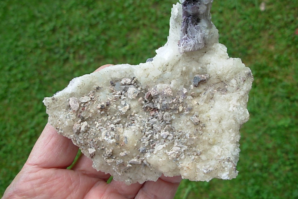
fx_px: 331
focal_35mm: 40
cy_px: 86
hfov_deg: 48.5
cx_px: 150
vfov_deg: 33.4
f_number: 2.9
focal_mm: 6.3
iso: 50
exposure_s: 1/384
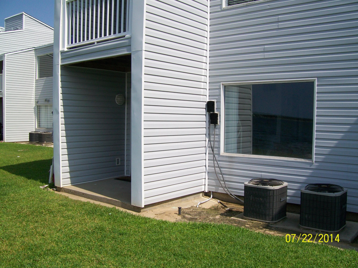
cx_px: 179
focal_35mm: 34
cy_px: 134
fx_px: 352
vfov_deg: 41.8
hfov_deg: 54.0
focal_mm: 6.1
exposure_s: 1/640
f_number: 4.9
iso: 64
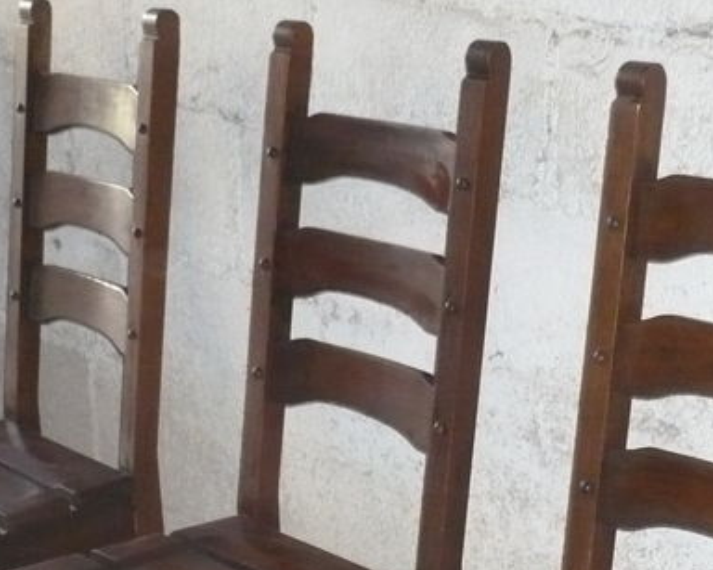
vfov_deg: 16.8
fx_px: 1878
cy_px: 590
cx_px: 358
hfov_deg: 21.5
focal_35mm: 89
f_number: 2.8
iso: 400
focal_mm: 5.8
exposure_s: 1/30
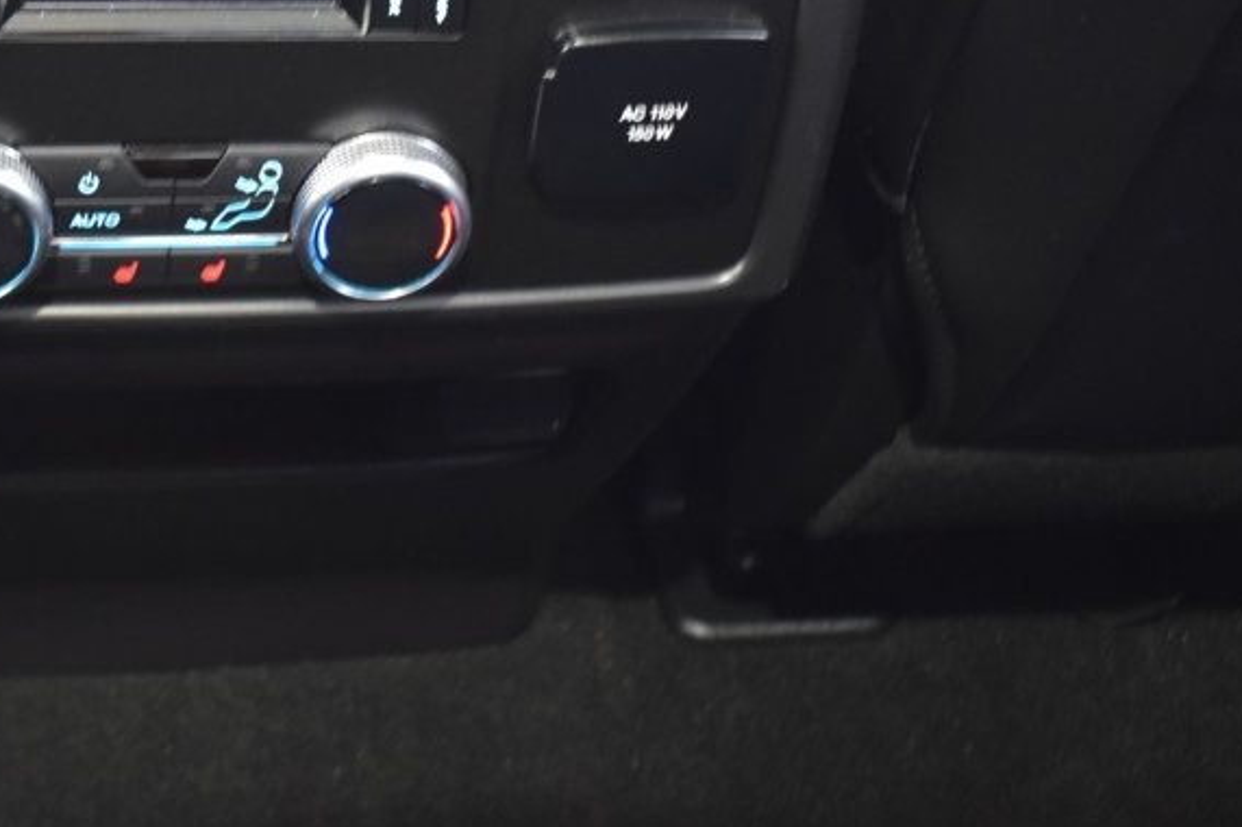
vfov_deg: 19.2
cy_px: 115
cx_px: 211
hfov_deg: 28.1
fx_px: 2414
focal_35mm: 70
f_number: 4
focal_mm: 26
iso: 1600
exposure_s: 1/5
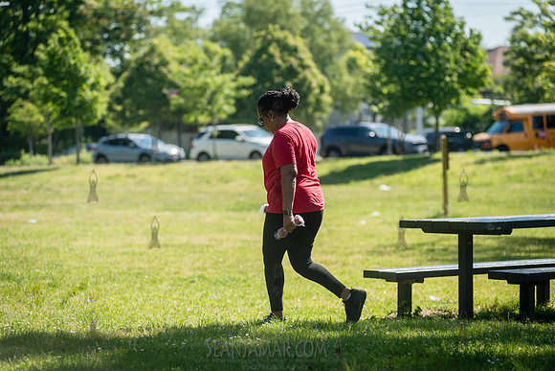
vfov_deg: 9.4
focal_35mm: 146
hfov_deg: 14.1
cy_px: 185
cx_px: 277
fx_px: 2250
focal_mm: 145
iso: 200
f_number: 3.5
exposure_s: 1/1250
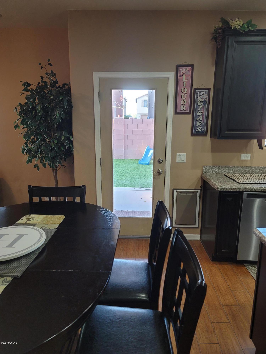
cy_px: 177
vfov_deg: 69.4
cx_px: 133
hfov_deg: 54.9
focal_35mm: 25
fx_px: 256
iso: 200
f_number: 1.8
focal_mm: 7
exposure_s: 1/59
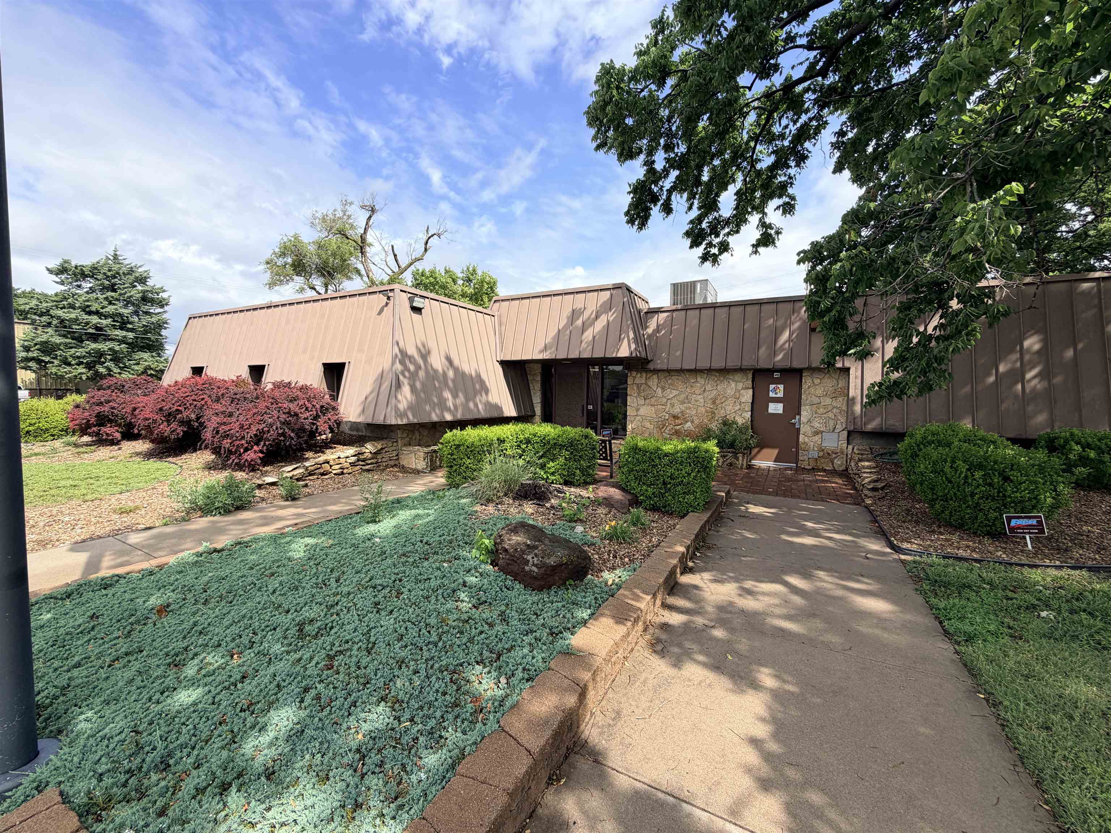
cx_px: 556
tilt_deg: -3.3
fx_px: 449
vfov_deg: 85.7
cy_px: 416
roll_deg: -0.4
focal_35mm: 14
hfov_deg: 102.1
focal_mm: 2.22
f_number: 2.2
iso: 25
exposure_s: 1/770
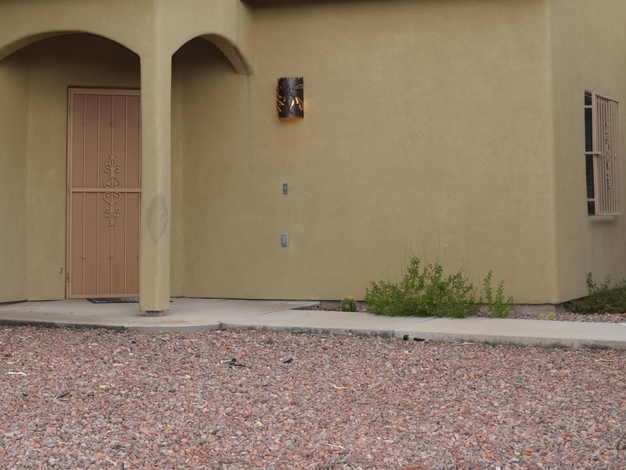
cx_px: 280
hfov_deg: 24.6
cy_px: 55
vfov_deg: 18.3
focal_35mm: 79
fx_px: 1434
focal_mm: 21
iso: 140
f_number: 5.6
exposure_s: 1/125
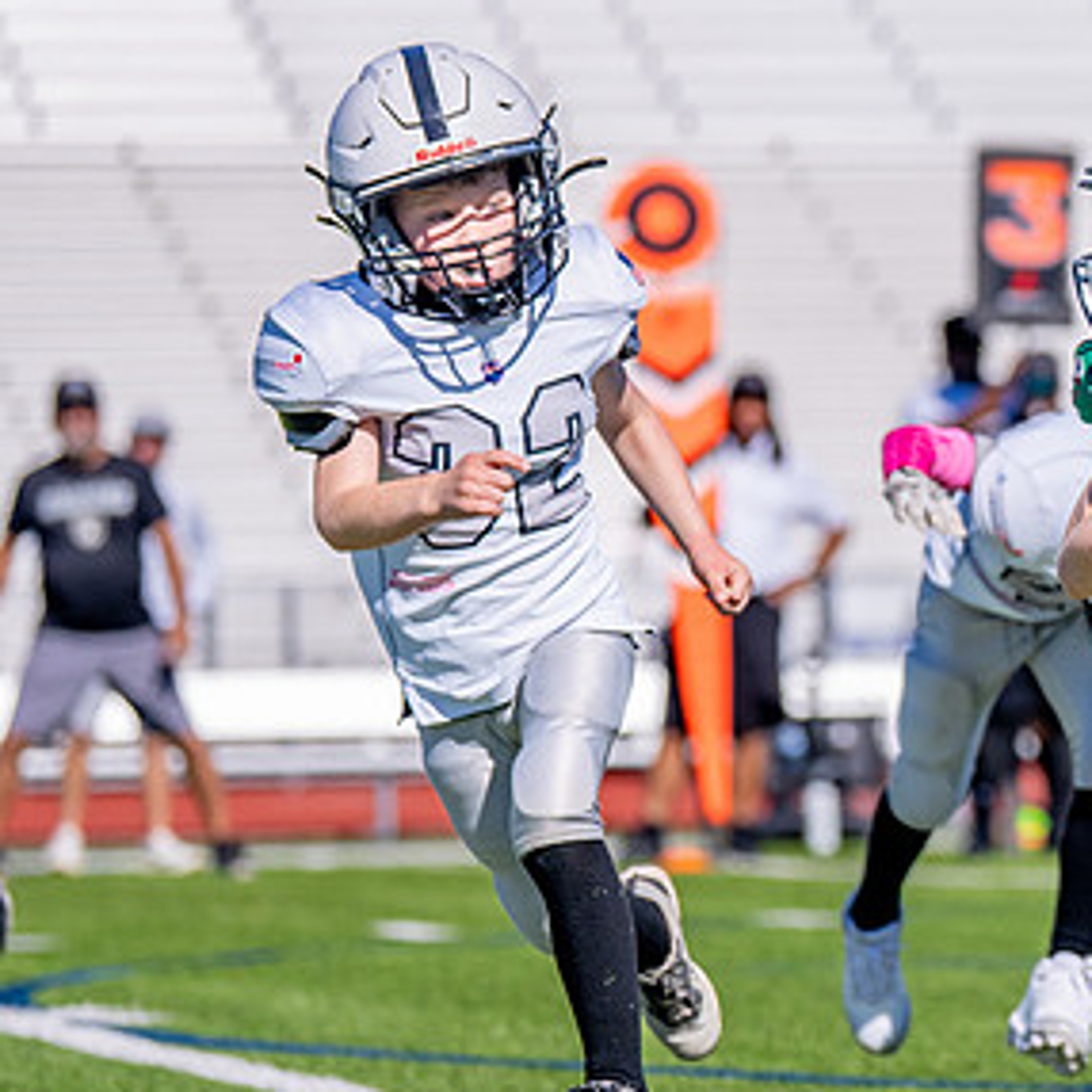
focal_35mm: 288
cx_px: 1476
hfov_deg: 6.0
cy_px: 525
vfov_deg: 6.1
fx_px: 10279
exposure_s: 1/8000
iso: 250
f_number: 2.8
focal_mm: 107
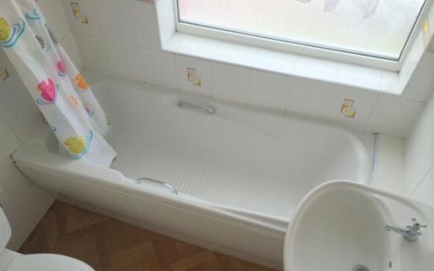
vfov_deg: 39.3
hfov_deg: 59.6
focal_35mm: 32
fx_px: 379
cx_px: 217
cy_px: 158
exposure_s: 1/275
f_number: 2.2
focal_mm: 4.12
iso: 32
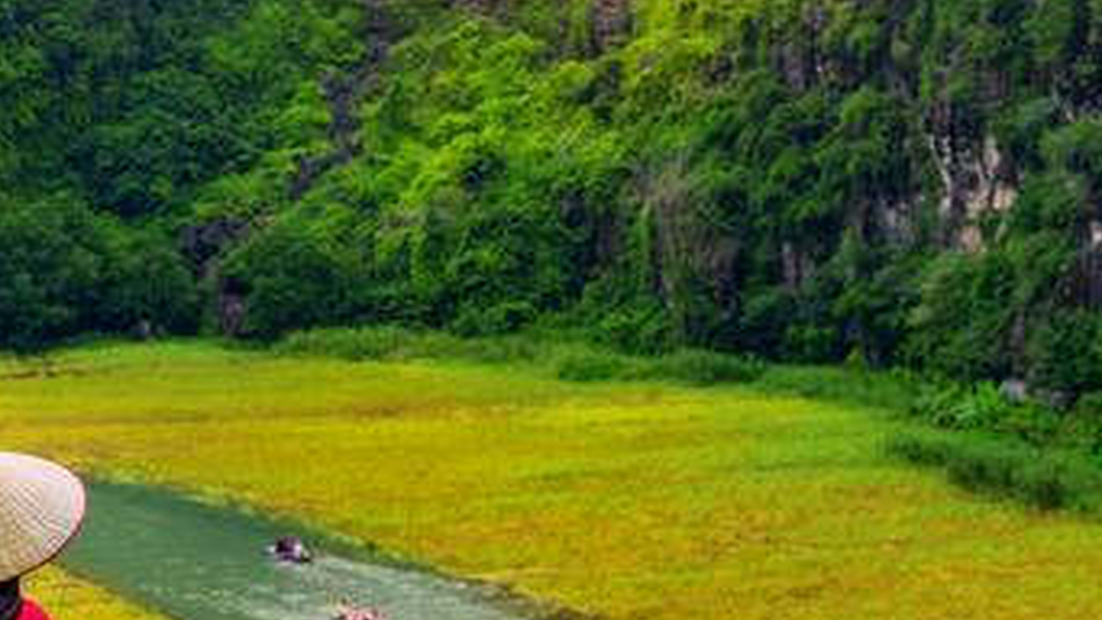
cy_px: 295
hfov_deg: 23.2
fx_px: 2572
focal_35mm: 88
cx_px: -10
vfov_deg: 13.8
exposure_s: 1/400
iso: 200
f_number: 3.2
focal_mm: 28
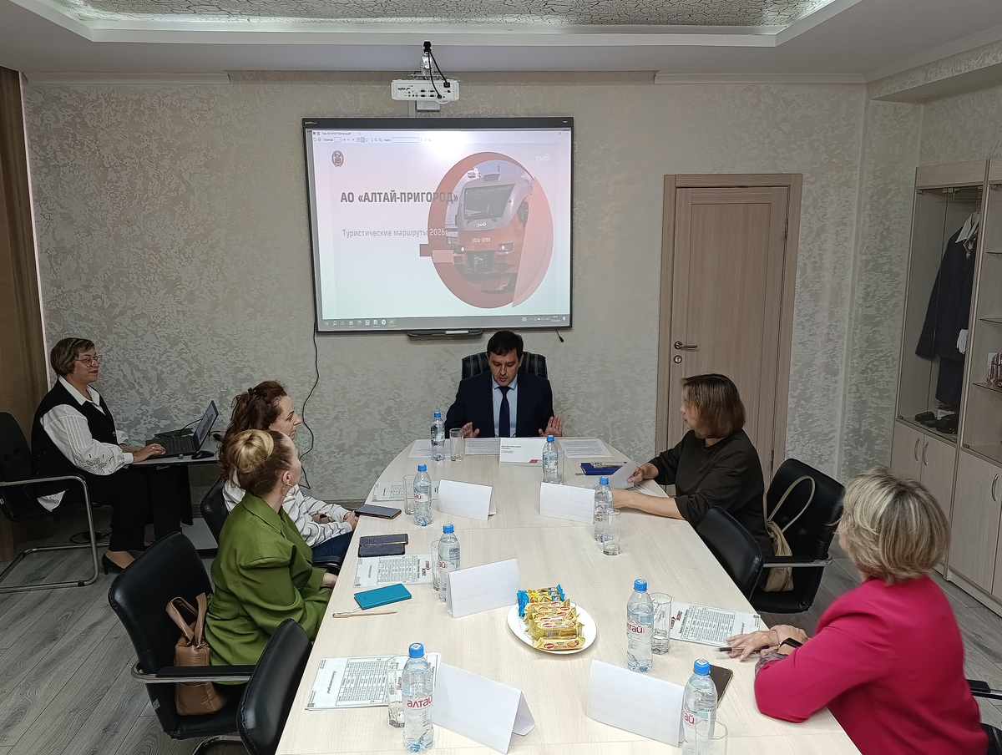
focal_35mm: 28
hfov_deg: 63.4
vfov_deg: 49.9
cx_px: 501
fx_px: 812
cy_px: 378
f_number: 1.7
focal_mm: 6.11
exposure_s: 1/100
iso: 500
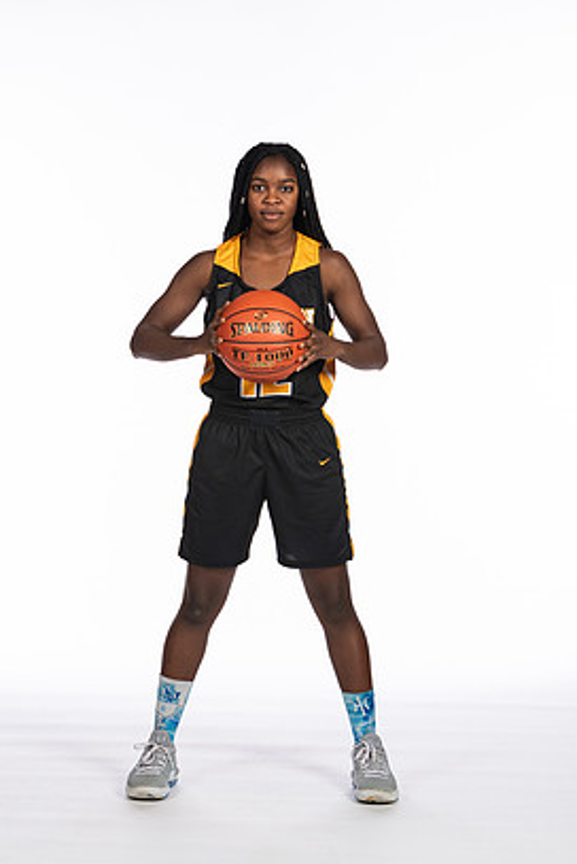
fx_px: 2784
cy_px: 431
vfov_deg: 17.6
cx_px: 282
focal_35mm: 116
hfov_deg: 11.8
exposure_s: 1/100
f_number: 5.6
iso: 100
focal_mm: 70
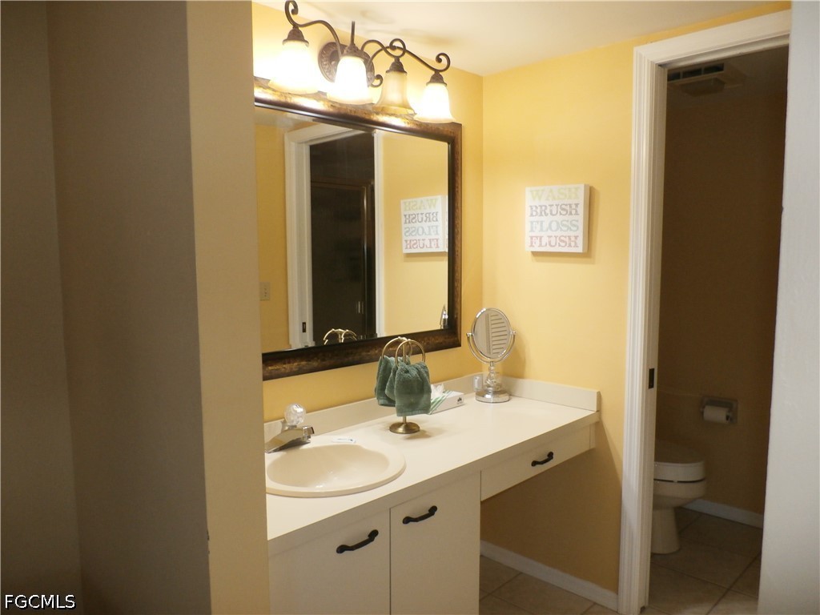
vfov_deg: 54.9
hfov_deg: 69.4
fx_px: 592
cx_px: 410
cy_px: 308
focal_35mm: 25
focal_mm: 4.5
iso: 200
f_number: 3
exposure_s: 1/30
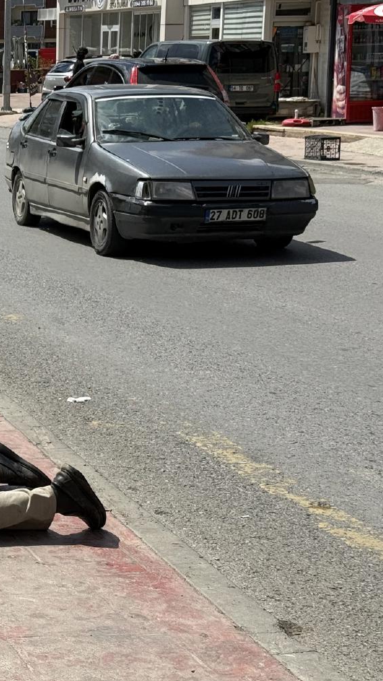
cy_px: 328
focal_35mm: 83
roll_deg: -0.6
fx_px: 1499
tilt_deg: -11.4
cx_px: -145
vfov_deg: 25.6
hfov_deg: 13.9
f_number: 1.78
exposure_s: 1/7143
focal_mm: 6.76
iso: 64
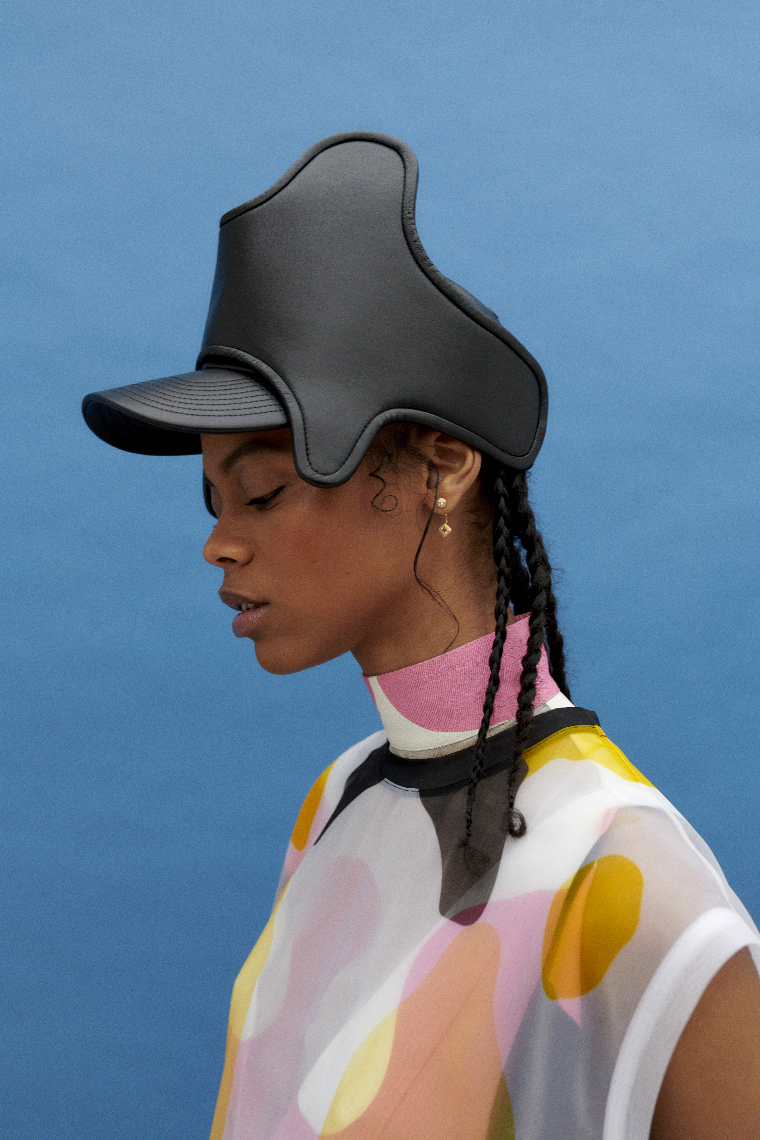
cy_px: 570
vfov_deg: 54.4
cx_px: 380
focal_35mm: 35
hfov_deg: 37.9
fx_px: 1108
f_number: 5.6
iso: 400
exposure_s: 1/125
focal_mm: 35
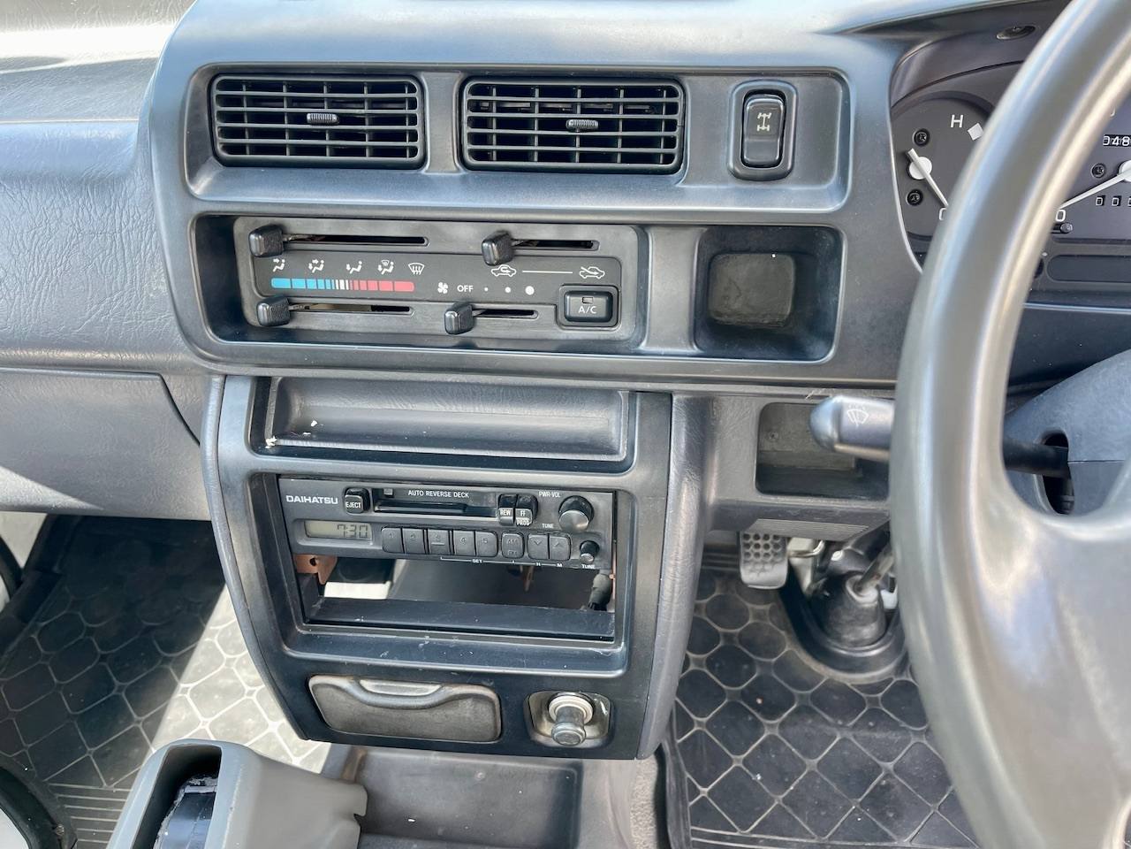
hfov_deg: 69.4
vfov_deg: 54.9
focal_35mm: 25
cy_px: 424
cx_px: 566
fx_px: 817
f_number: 1.6
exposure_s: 1/121
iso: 100
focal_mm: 5.1
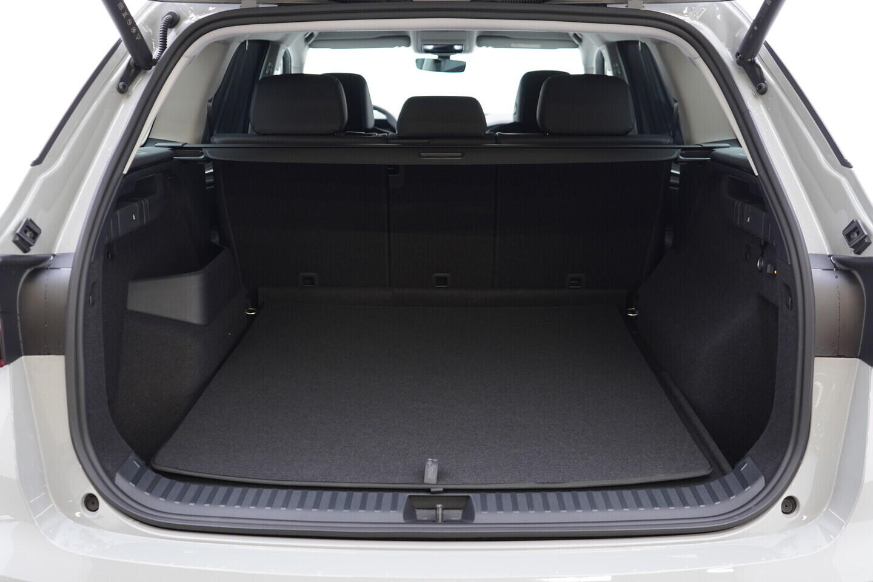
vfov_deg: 36.9
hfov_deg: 53.1
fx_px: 873
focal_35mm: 36
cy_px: 291
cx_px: 436
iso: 400
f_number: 2.8
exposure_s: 1/40
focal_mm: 24
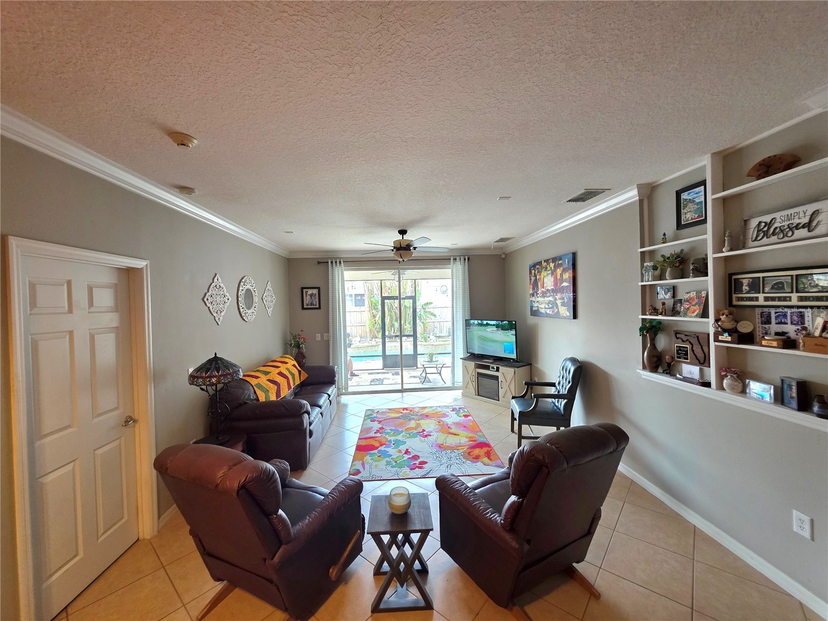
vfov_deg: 89.9
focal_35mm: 13
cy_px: 310
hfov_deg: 106.2
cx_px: 414
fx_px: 311
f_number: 1.9
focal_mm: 2.2
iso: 250
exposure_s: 1/60.2
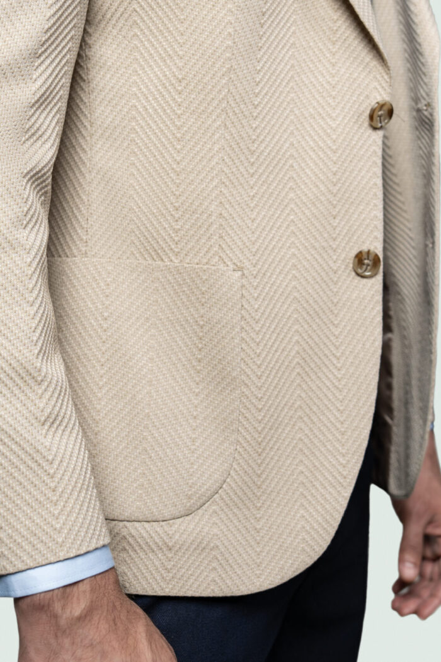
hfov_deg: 35.9
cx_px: 220
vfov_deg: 51.9
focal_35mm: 37
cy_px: 331
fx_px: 680
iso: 100
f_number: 3.2
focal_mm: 25
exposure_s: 1/100
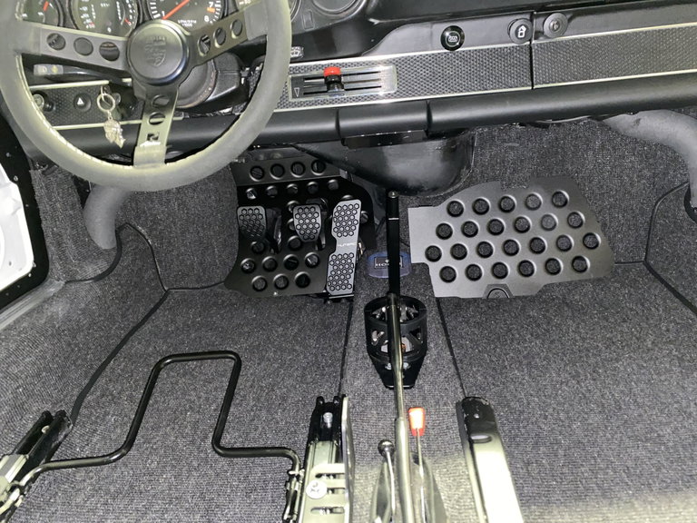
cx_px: 348
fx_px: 524
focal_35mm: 26
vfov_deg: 53.1
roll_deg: +6.2
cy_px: 262
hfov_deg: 67.3
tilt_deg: -23.6
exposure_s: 1/4
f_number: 1.8
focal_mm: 4.25
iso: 500
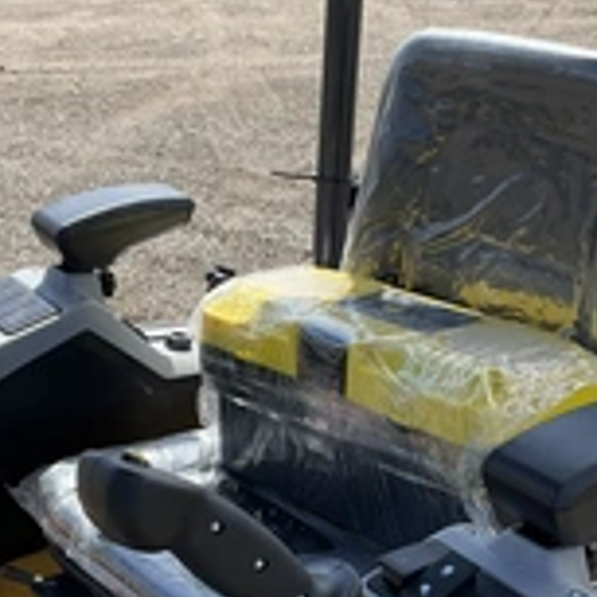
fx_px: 1307
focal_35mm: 67
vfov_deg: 25.6
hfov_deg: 25.7
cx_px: 265
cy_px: 398
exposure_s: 1/944
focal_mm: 3
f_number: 1.8
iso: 25
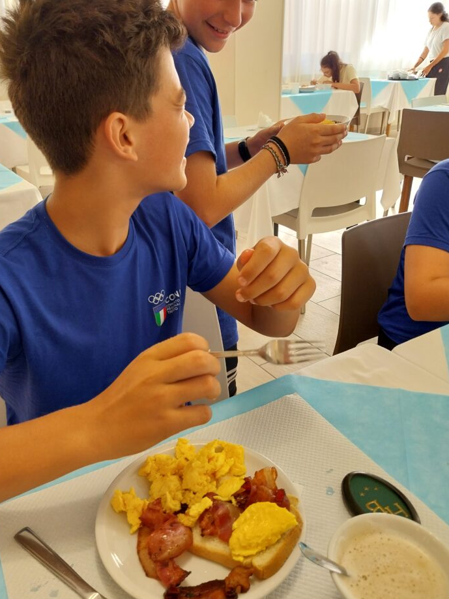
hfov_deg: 48.2
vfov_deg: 61.6
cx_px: 201
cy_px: 313
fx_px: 501
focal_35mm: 29
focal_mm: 4
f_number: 1.8
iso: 64
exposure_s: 1/50
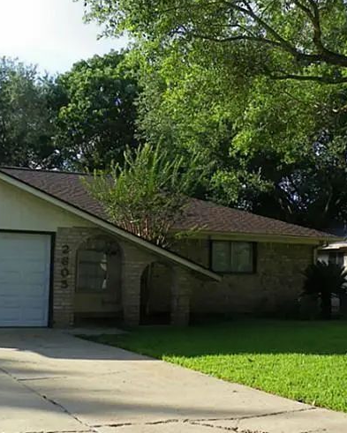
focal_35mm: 59
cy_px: 221
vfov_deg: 31.9
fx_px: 757
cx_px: 195
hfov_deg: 25.8
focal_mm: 5.2
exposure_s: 1/200
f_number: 4
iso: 64
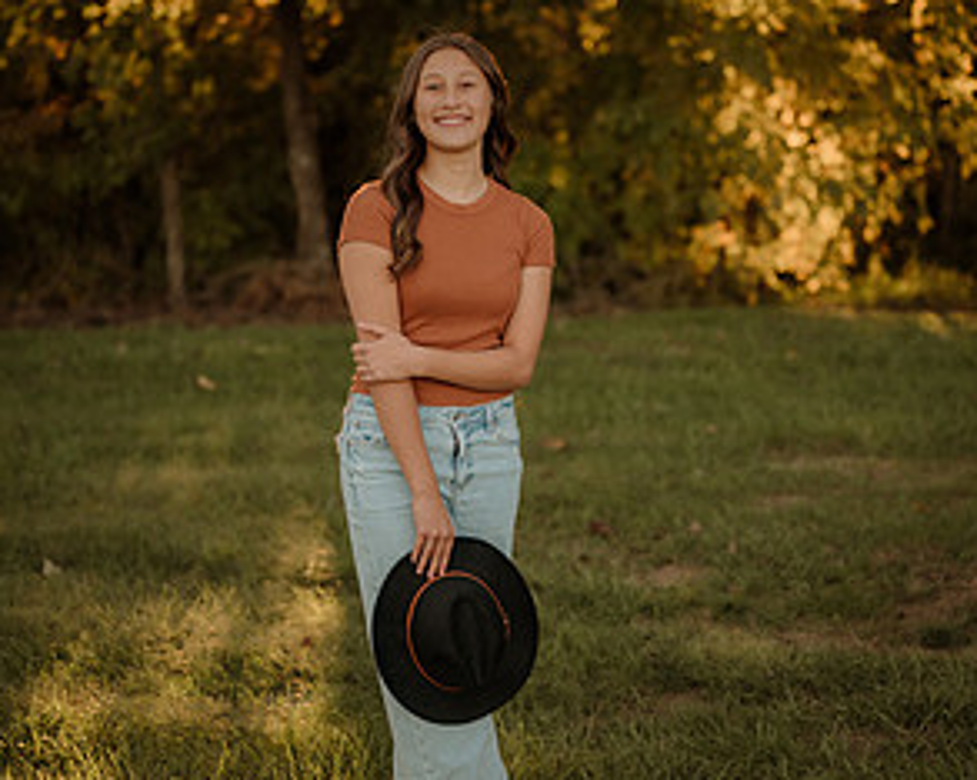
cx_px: 495
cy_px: 343
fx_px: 2081
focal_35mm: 72
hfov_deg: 26.4
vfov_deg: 21.2
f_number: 2
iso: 250
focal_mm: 50
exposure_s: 1/640
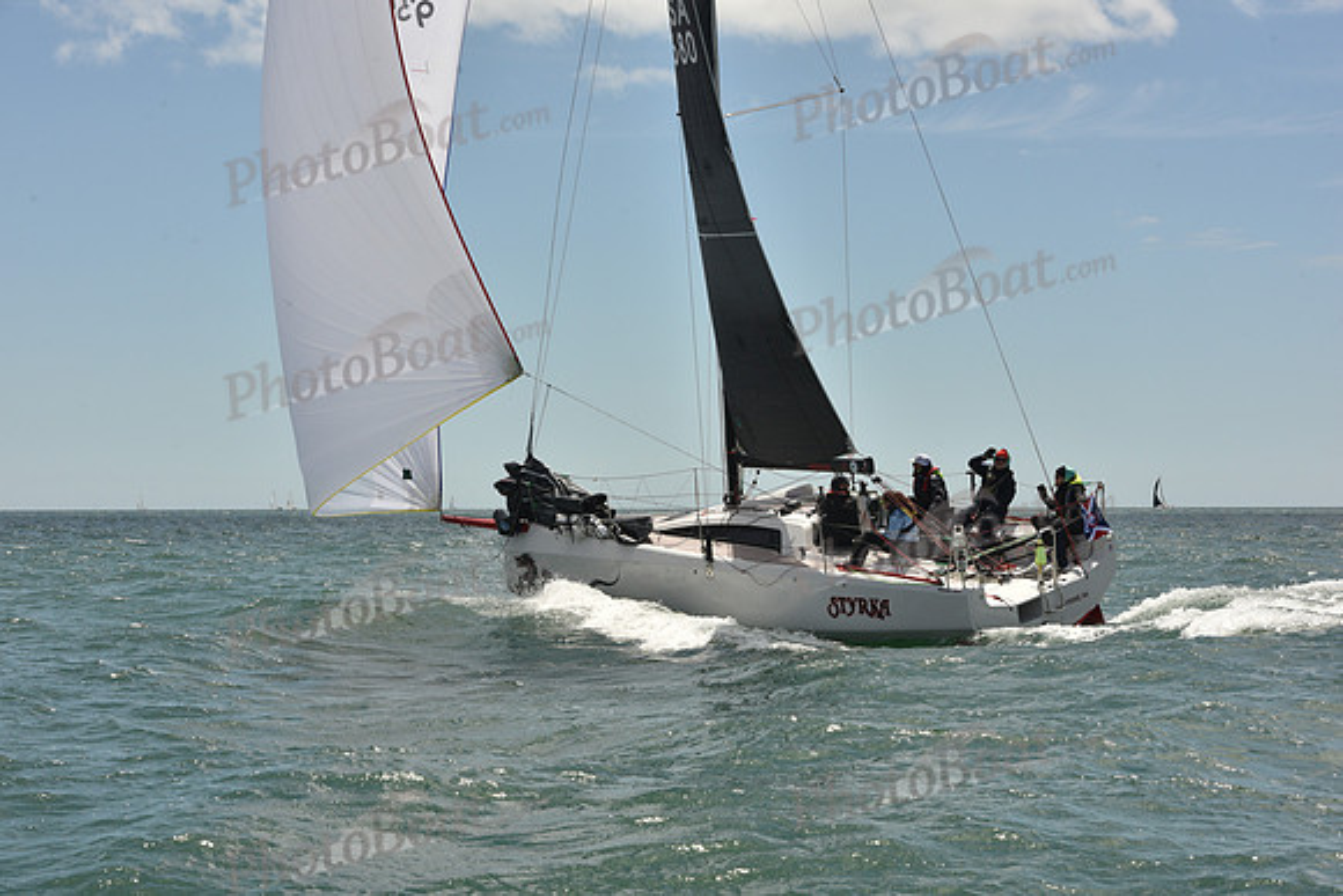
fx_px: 2612
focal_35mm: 70
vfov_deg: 19.5
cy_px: 448
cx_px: 672
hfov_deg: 28.8
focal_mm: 70
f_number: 13
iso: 320
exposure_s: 1/800
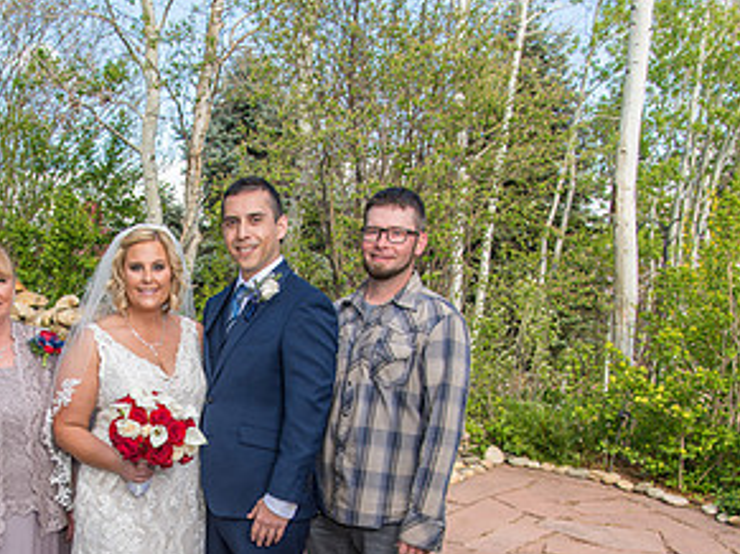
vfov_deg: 30.4
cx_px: 178
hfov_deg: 40.0
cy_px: 471
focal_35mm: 46
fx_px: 983
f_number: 5
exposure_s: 1/250
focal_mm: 24
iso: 100
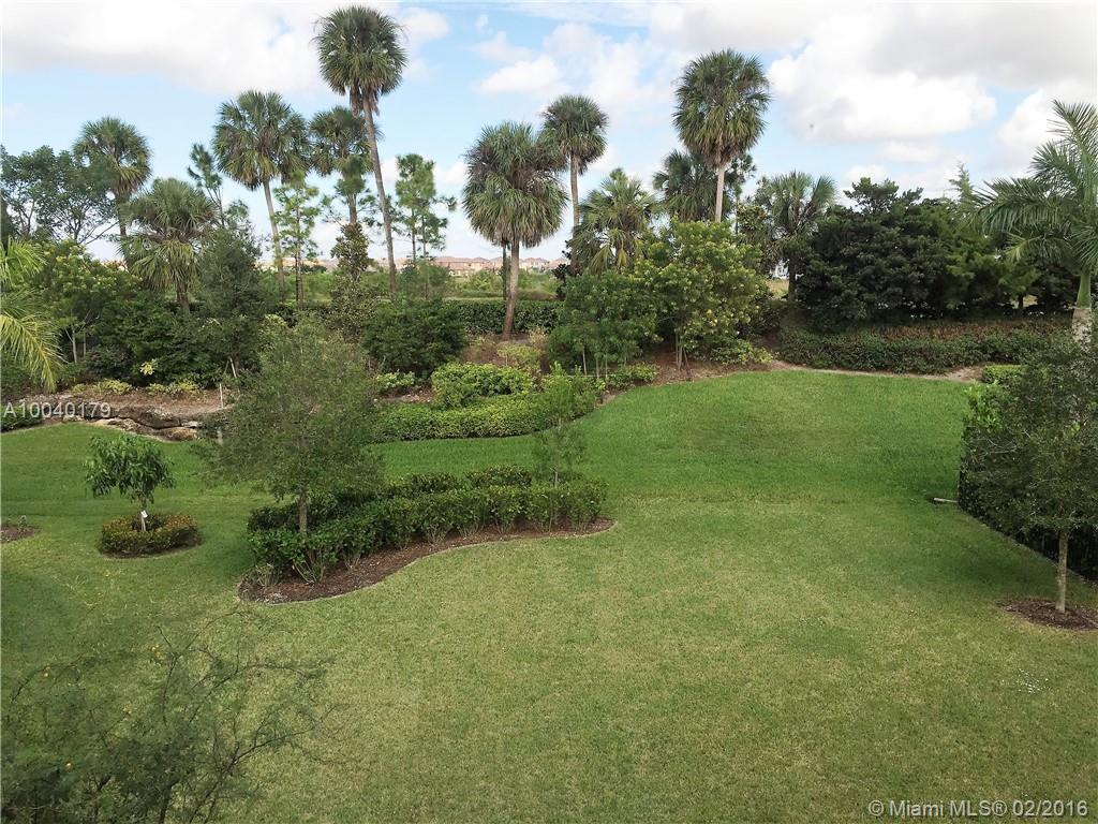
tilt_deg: -7.7
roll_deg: -0.5
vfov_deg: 48.2
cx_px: 549
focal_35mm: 29
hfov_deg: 61.7
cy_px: 412
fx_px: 920
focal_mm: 4.15
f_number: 2.2
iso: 32
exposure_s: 1/682
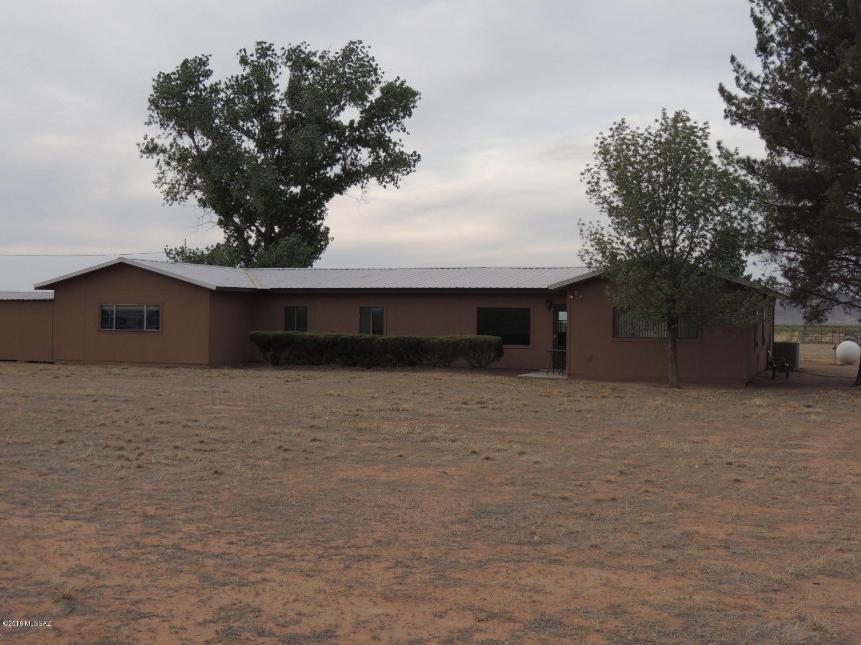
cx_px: 430
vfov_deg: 30.9
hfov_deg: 40.4
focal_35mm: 47
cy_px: 322
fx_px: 1169
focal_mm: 8.3
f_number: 3.5
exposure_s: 1/320
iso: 100
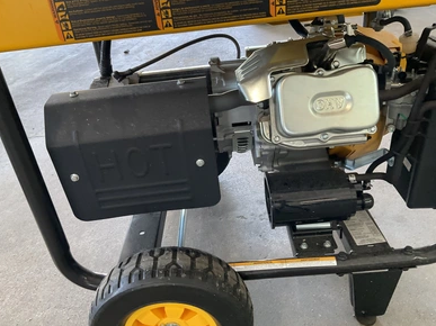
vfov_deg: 46.8
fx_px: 378
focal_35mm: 30
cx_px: 213
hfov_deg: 60.0
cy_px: 164
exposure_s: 1/60
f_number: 1.8
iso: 125
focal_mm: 3
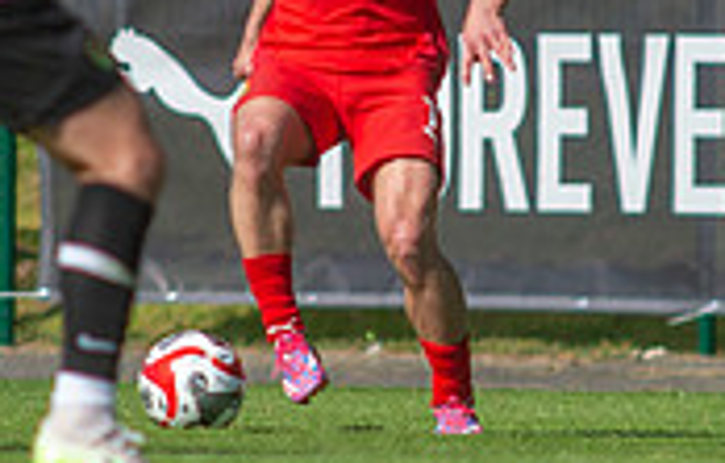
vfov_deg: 0.8
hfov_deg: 1.2
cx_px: 425
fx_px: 35197
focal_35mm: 1771
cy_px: 94
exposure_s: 1/1600
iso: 180
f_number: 4
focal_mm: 420
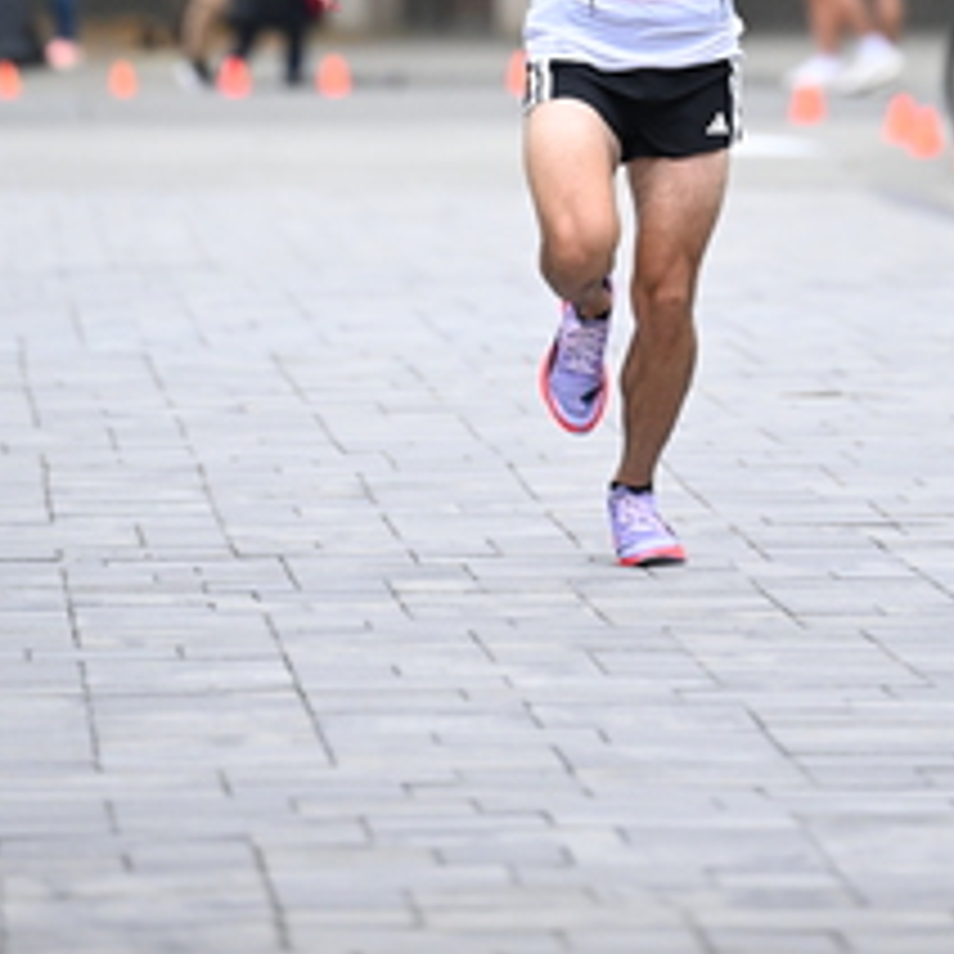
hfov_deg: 4.0
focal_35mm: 442
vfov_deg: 4.0
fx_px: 13782
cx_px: 655
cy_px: -234
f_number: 2.8
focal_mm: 200
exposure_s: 1/800
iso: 1600
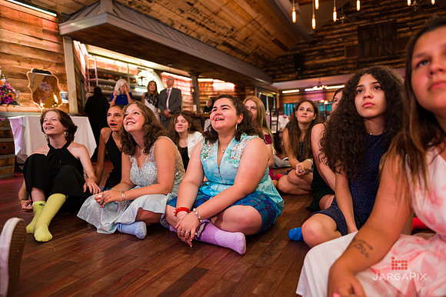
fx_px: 297
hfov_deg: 73.8
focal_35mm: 24
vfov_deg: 53.1
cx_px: 223
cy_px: 148
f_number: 3.2
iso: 1250
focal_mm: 24
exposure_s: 1/125
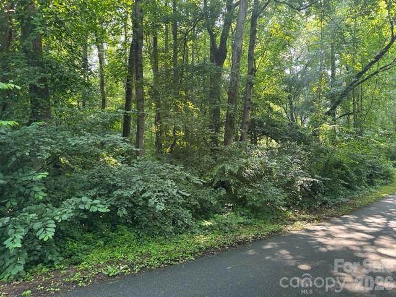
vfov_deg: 56.8
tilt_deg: -0.7
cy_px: 148
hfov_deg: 71.6
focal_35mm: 24
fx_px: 275
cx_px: 198
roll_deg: +0.3
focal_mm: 6.86
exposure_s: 1/121
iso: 160
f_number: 1.78
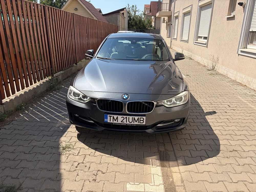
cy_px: 96
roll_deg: +0.2
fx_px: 192
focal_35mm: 26
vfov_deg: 53.1
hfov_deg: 67.3
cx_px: 128
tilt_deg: -17.8
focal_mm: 5.96
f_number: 1.6
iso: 64
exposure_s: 1/3831
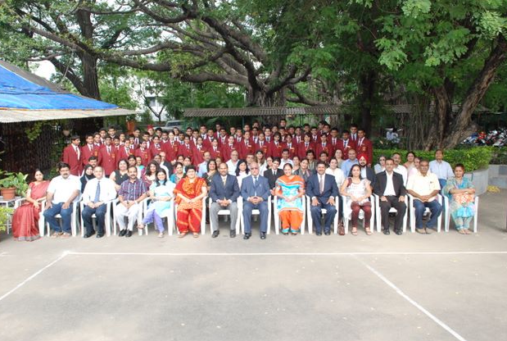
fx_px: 438
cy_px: 175
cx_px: 252
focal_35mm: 31
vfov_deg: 42.5
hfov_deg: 60.2
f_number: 8
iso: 400
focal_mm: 20
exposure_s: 1/80
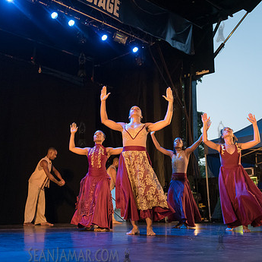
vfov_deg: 34.6
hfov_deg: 34.5
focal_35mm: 49
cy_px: 152
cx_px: 97
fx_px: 420
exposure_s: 1/320
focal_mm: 32
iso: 4000
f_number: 2.8
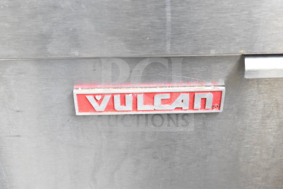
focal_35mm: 82
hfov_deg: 24.6
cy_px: 94
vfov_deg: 16.6
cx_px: 142
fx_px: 649
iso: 6400
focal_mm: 55
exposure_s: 1/160
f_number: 6.3
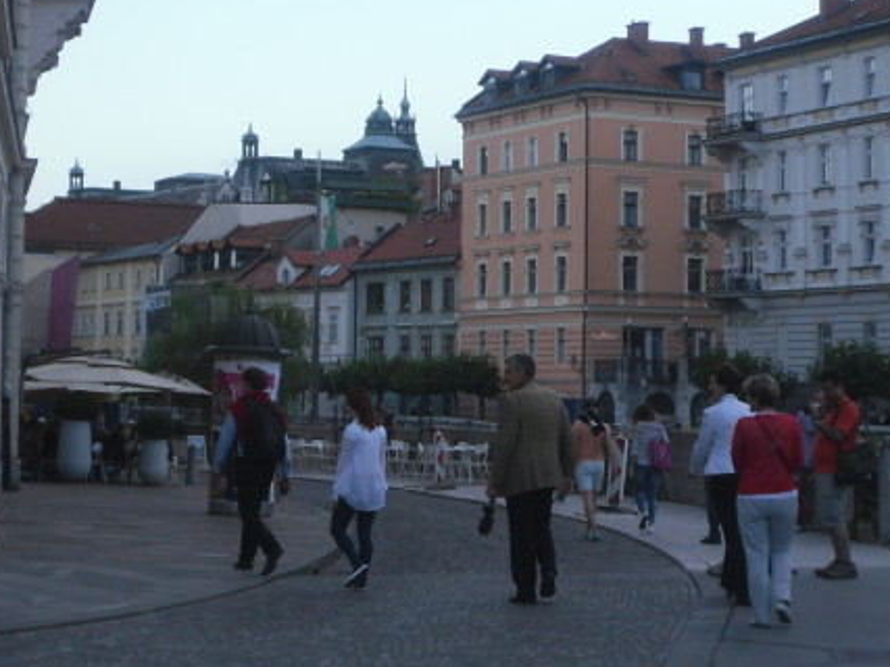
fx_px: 2159
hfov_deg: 23.2
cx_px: 304
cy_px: 256
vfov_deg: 17.5
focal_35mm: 84
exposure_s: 1/117
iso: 80
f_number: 3.8
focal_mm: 6.36
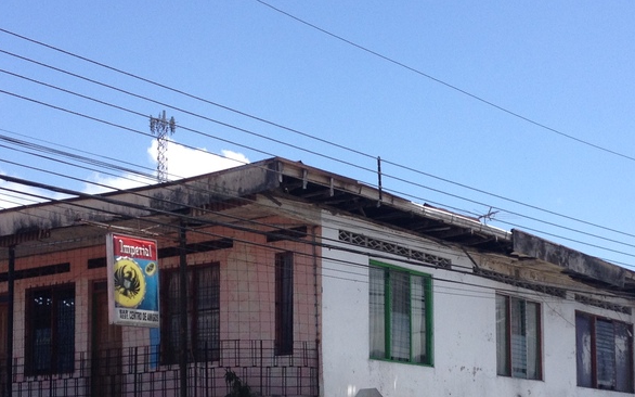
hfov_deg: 27.1
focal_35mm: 76
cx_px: 358
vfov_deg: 16.9
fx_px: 1315
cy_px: 364
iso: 50
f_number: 2.4
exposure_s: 1/1227
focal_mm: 4.28
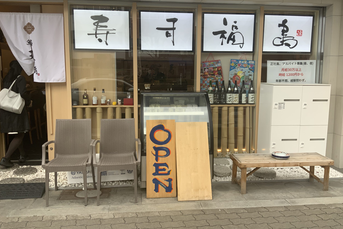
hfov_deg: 60.3
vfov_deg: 42.3
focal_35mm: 31
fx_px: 295
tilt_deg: -6.2
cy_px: 105
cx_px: 173
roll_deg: -0.7
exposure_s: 1/238
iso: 16
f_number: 1.8
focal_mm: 3
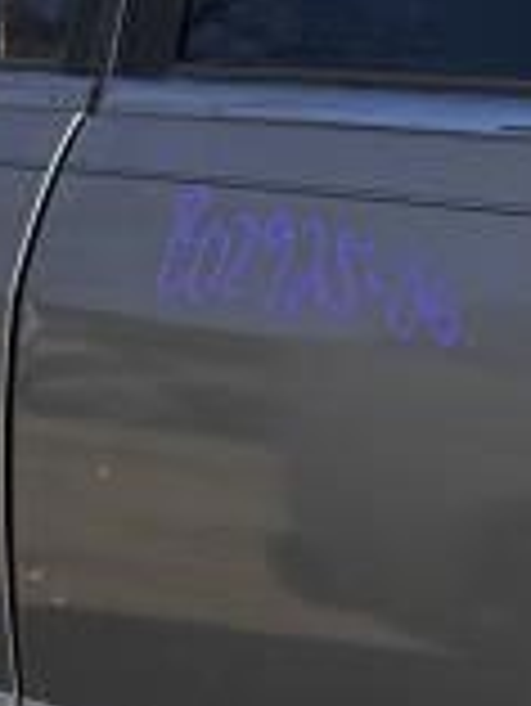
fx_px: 4003
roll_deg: +0.5
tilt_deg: -10.3
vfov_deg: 10.0
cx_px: 1598
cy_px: 634
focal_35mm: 196
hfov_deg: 6.8
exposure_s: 1/4184
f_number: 1.78
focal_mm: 6.86
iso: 80
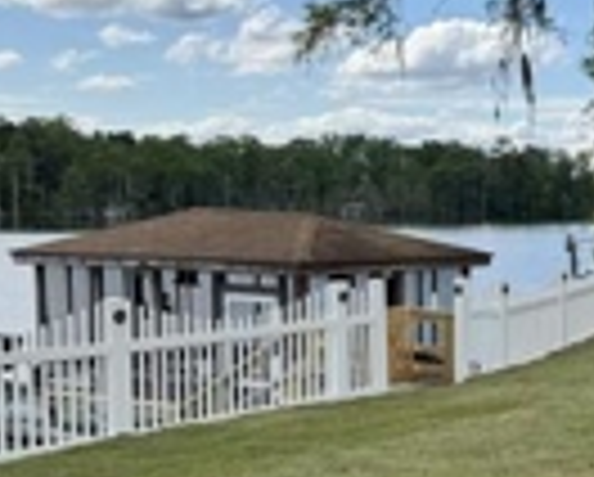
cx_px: 747
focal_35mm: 71
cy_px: 297
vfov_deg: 21.6
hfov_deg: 23.9
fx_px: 1250
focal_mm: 6.76
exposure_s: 1/2959
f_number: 1.78
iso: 80
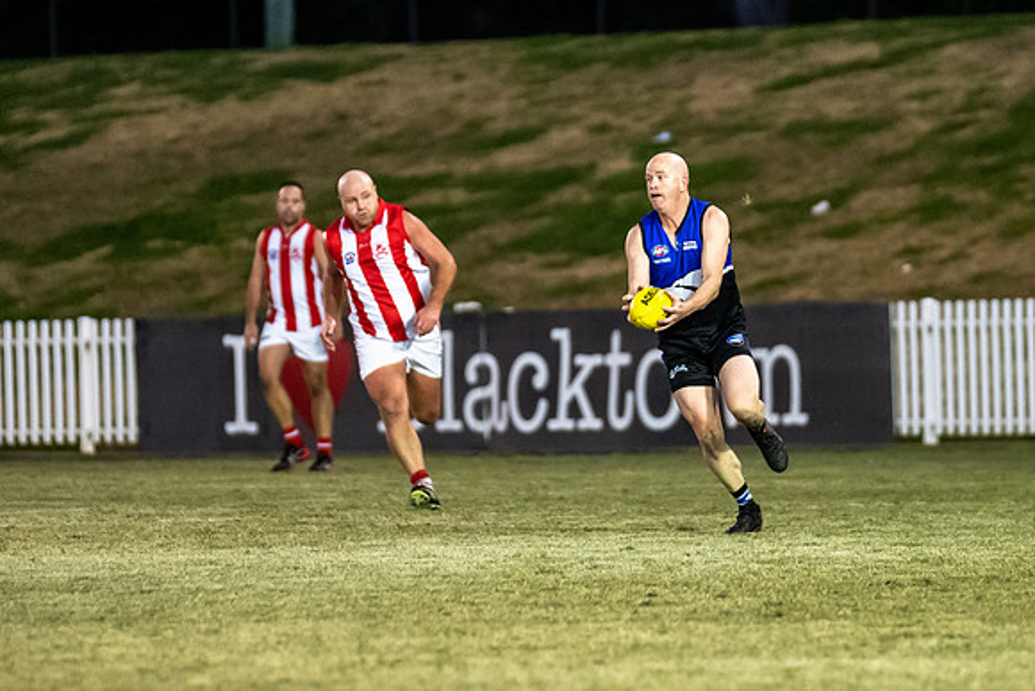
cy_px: 204
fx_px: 13671
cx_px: 601
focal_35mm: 475
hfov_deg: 4.3
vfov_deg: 2.9
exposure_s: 1/1250
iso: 4500
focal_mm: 240
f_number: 2.8
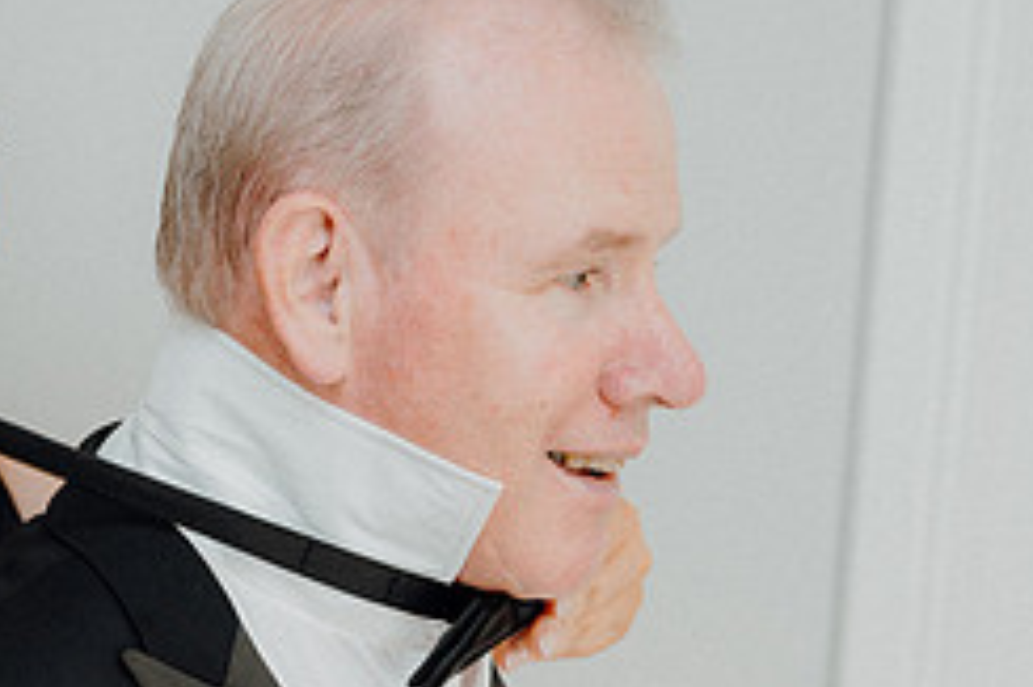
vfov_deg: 15.0
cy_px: 605
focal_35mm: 90
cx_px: 194
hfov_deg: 22.3
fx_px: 2581
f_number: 3.5
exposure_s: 1/160
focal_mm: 38
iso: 1000
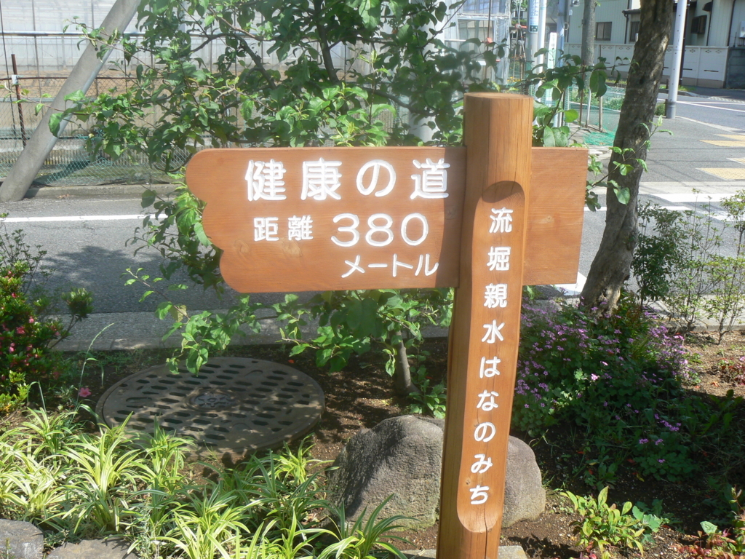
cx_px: 372
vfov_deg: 39.7
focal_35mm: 36
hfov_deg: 51.4
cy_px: 280
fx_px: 775
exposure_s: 1/250
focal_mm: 6
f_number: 5.6
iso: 80
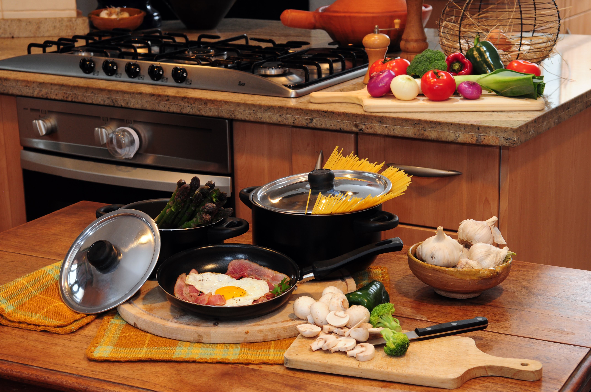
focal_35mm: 72
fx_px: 1181
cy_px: 196
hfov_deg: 28.1
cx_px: 296
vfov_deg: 18.9
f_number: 8
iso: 320
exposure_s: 1/10
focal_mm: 48
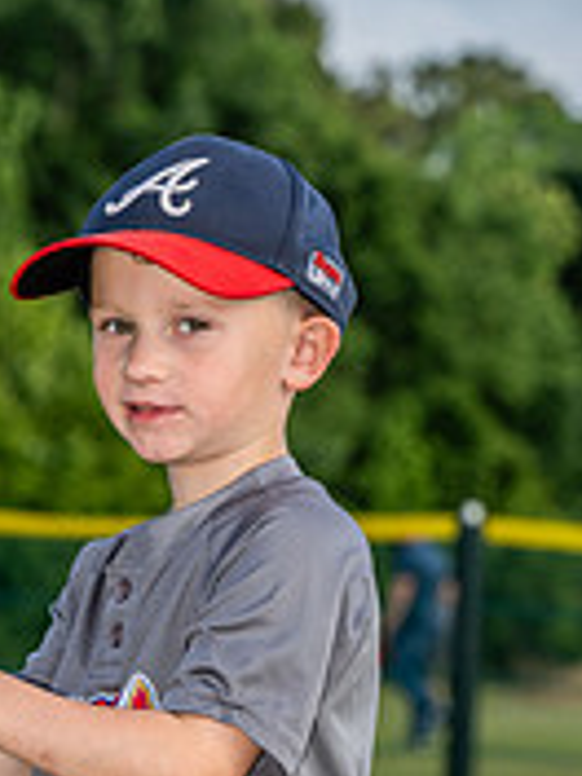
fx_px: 5134
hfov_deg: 6.5
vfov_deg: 8.6
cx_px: 256
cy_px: 692
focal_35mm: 229
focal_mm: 93
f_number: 5.6
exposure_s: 1/200
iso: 100
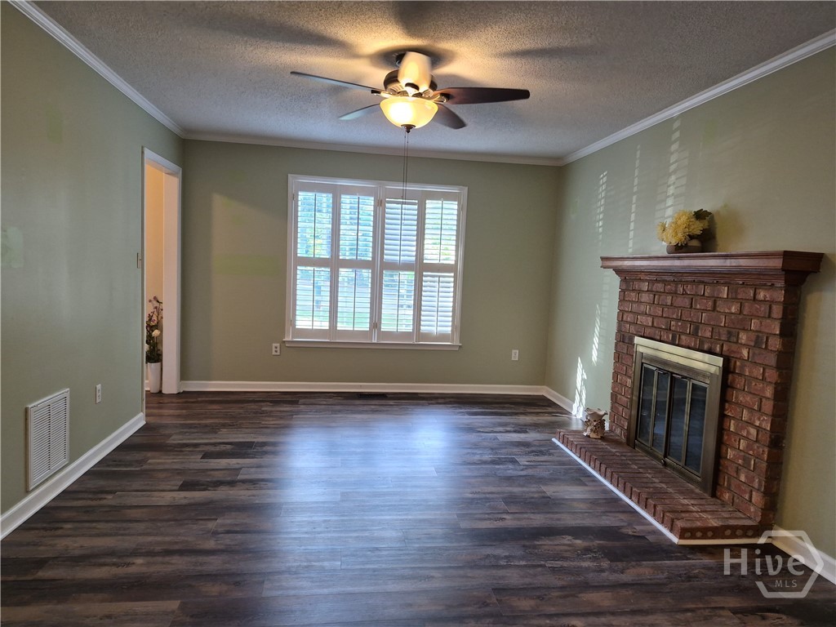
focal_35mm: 23
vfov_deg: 58.9
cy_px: 314
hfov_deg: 73.9
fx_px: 555
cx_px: 418
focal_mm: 5.4
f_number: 1.8
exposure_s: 1/120
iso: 250
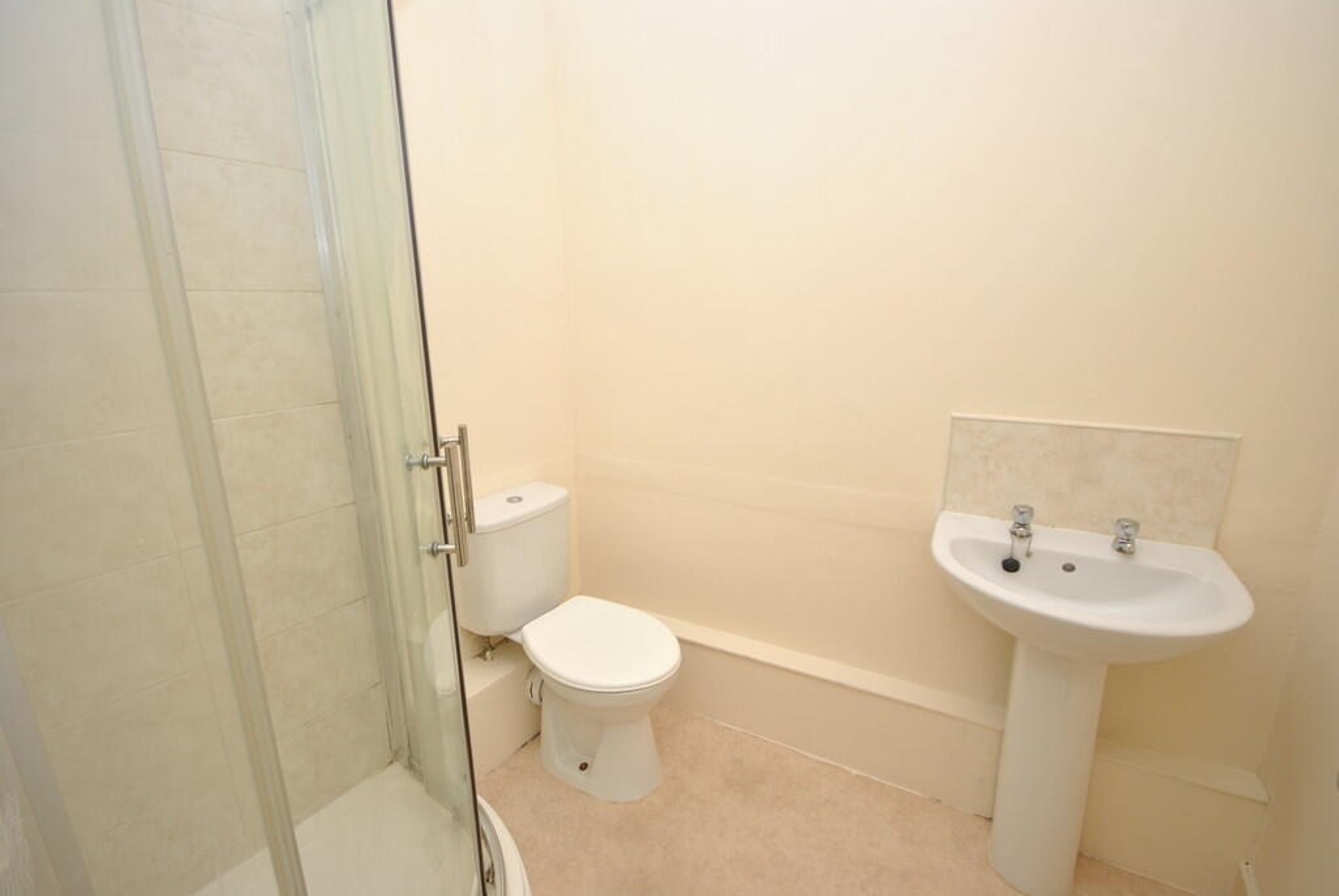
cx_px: 670
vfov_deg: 77.5
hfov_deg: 100.3
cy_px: 448
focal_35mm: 15
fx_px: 558
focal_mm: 10
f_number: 4
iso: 200
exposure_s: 1/60
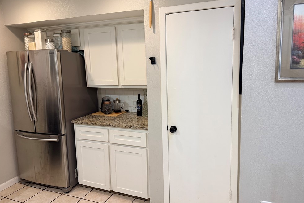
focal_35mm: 26
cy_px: 95
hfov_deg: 69.4
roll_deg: +1.6
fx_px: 220
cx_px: 154
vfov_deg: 49.5
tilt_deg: -7.7
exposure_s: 1/120
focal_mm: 6.76
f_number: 1.78
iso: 200
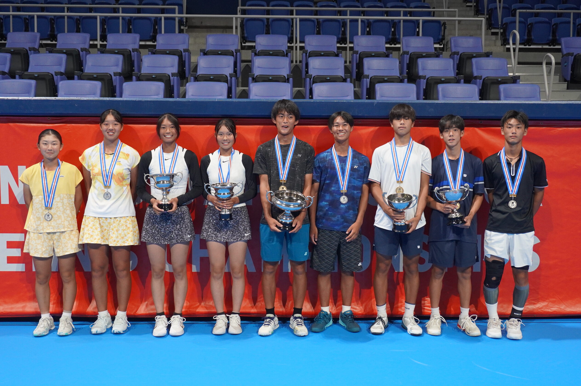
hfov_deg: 59.5
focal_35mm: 32
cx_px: 290
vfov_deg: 41.6
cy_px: 193
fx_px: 508
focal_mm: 21
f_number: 4
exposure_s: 1/160
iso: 1000
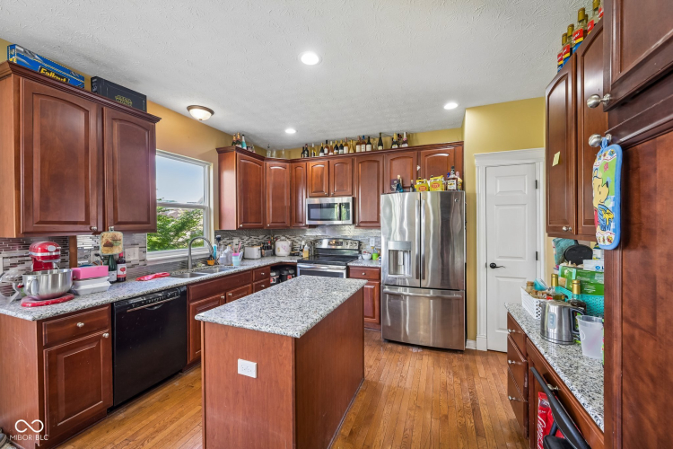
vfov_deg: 81.2
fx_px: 262
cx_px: 336
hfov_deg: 104.3
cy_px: 224
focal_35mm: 14
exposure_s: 1/13
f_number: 8
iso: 400
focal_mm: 14
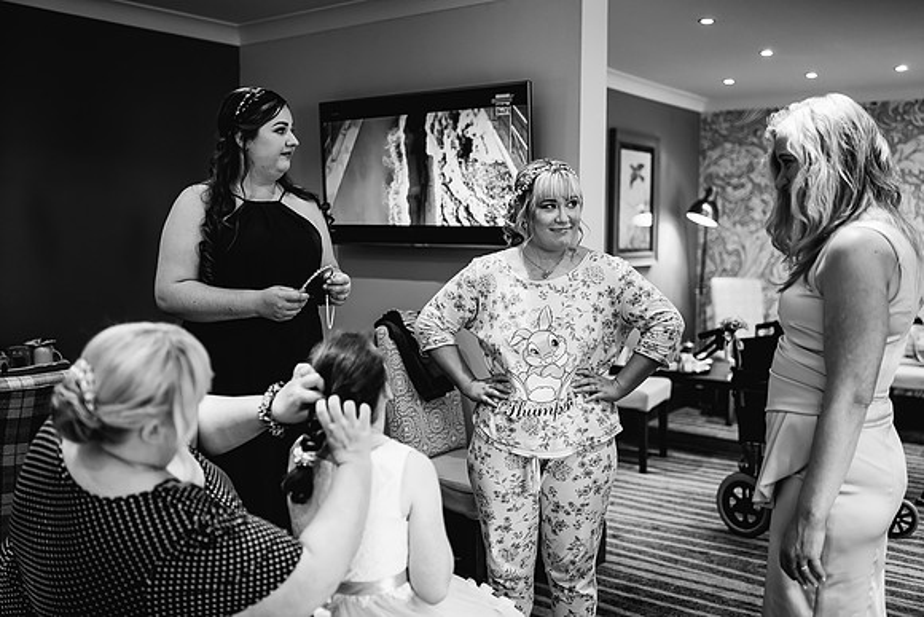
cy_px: 308
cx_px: 462
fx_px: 899
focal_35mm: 35
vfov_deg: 37.9
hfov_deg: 54.4
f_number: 1.6
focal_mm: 35
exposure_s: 1/250
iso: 640
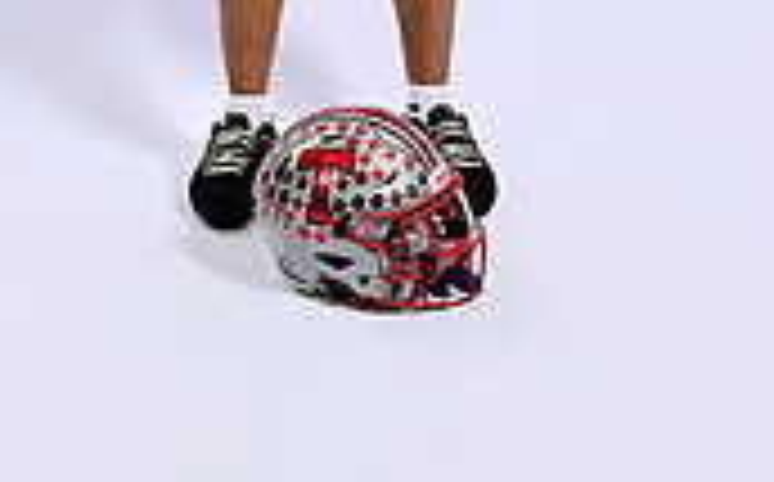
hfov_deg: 17.4
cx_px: 346
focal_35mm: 120
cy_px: -505
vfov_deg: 10.0
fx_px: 2528
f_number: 6.3
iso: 160
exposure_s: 1/200
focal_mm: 45
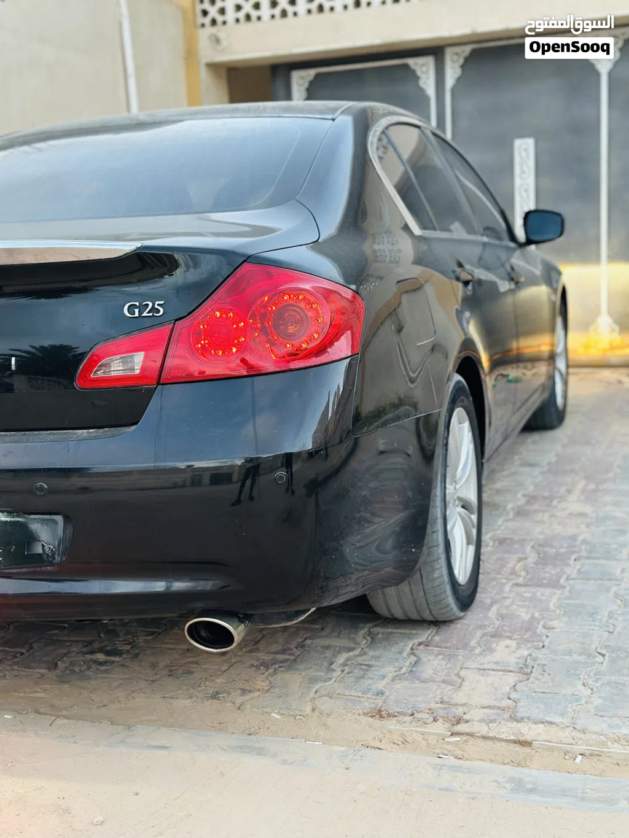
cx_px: 314
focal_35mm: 48
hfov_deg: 30.3
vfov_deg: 39.7
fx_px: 1163
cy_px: 419
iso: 160
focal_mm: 6.86
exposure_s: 1/60
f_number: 1.78
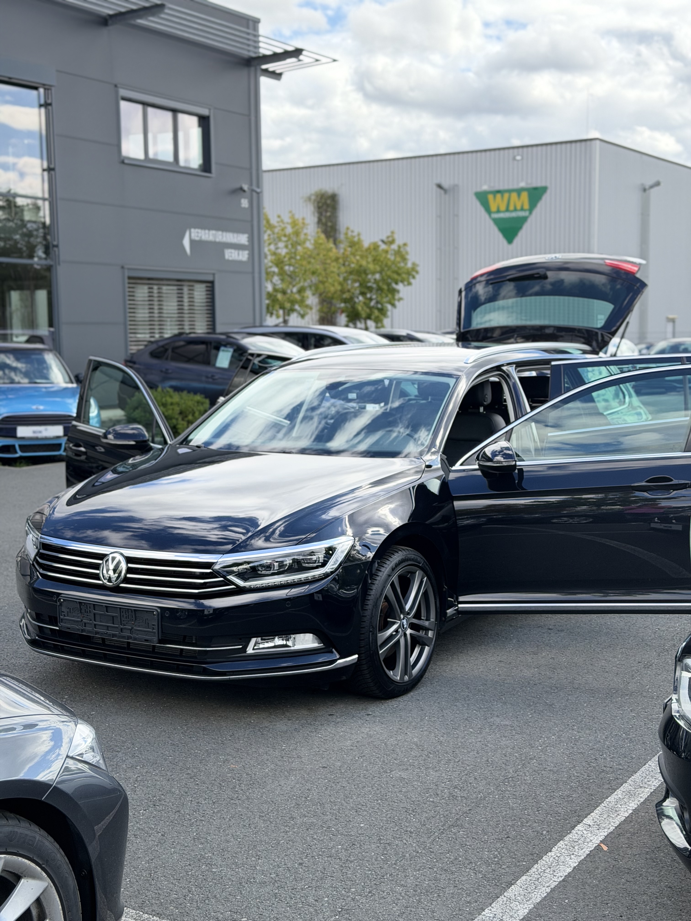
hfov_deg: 30.3
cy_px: 460
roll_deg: +1.0
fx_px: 1278
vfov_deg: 39.7
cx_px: 346
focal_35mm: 48
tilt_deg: -5.9
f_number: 1.78
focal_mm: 6.76
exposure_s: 1/733
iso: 100
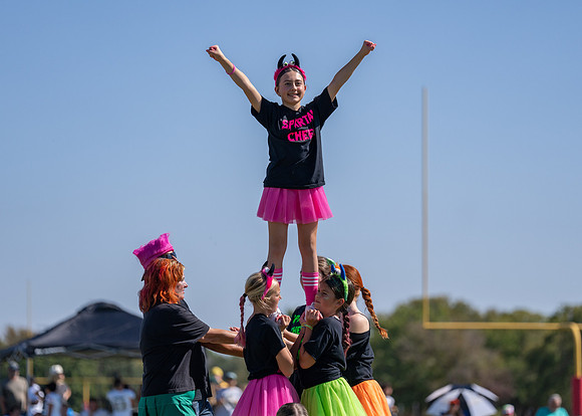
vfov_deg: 8.1
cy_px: 219
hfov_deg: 11.3
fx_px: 2939
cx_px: 293
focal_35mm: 178
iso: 320
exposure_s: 1/6400
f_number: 2.8
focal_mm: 155
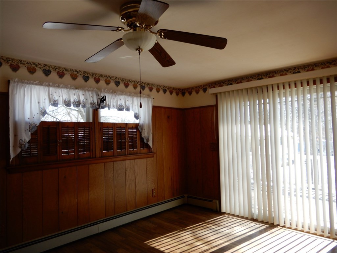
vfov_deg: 56.8
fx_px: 234
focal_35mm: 24
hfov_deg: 71.6
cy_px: 126
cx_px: 168
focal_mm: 4.3
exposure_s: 1/160
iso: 80
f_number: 3.4
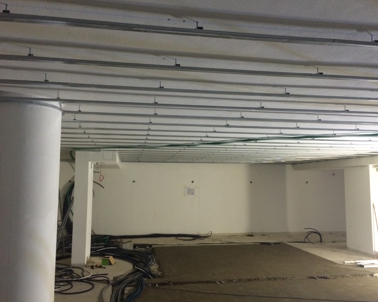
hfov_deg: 55.7
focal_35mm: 32
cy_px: 149
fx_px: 358
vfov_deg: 45.8
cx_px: 191
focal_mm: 4.12
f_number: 2.2
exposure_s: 1/30
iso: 320
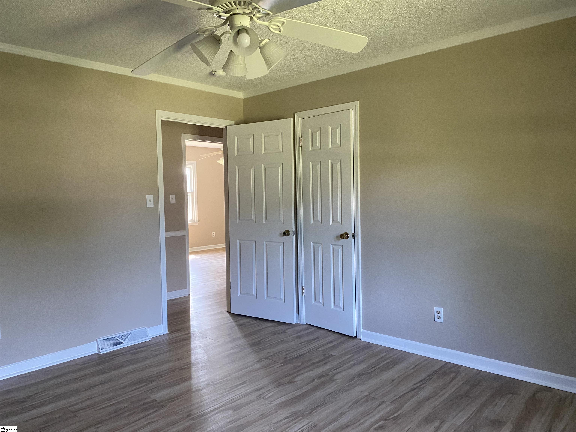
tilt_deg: -4.0
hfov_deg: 67.3
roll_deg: +0.6
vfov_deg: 53.1
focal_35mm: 26
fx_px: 433
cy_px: 216
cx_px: 288
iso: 400
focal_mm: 4.25
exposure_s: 1/60
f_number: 1.8
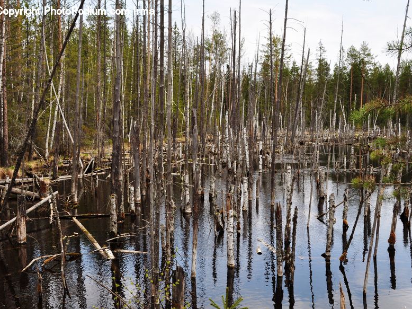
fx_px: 476
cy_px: 157
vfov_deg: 35.9
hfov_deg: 46.7
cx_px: 234
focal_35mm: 40
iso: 200
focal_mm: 24
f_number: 9
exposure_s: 1/160
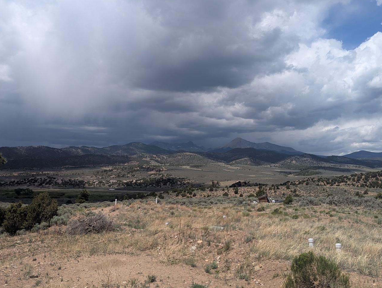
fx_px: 332
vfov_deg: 46.9
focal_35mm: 30
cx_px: 222
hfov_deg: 59.6
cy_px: 134
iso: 46
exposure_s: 1/3425
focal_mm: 6.81
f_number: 1.85
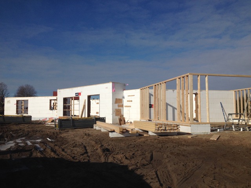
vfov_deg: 40.7
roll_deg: -0.5
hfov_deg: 52.6
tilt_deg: +0.2
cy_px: 94
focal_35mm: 35
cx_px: 126
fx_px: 254
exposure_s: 1/5025
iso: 50
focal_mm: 4.28
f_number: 2.4
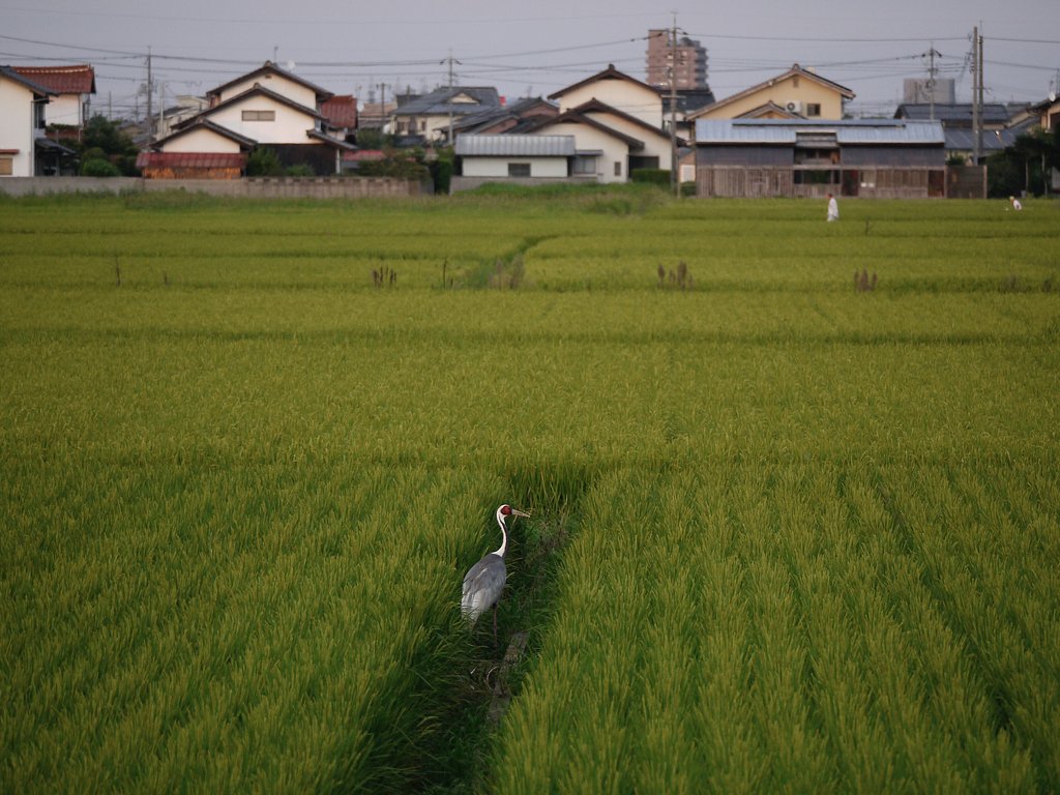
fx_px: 9187
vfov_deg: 5.0
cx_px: 530
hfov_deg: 6.6
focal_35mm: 300
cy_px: 398
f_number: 4.6
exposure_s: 1/200
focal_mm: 150
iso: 400
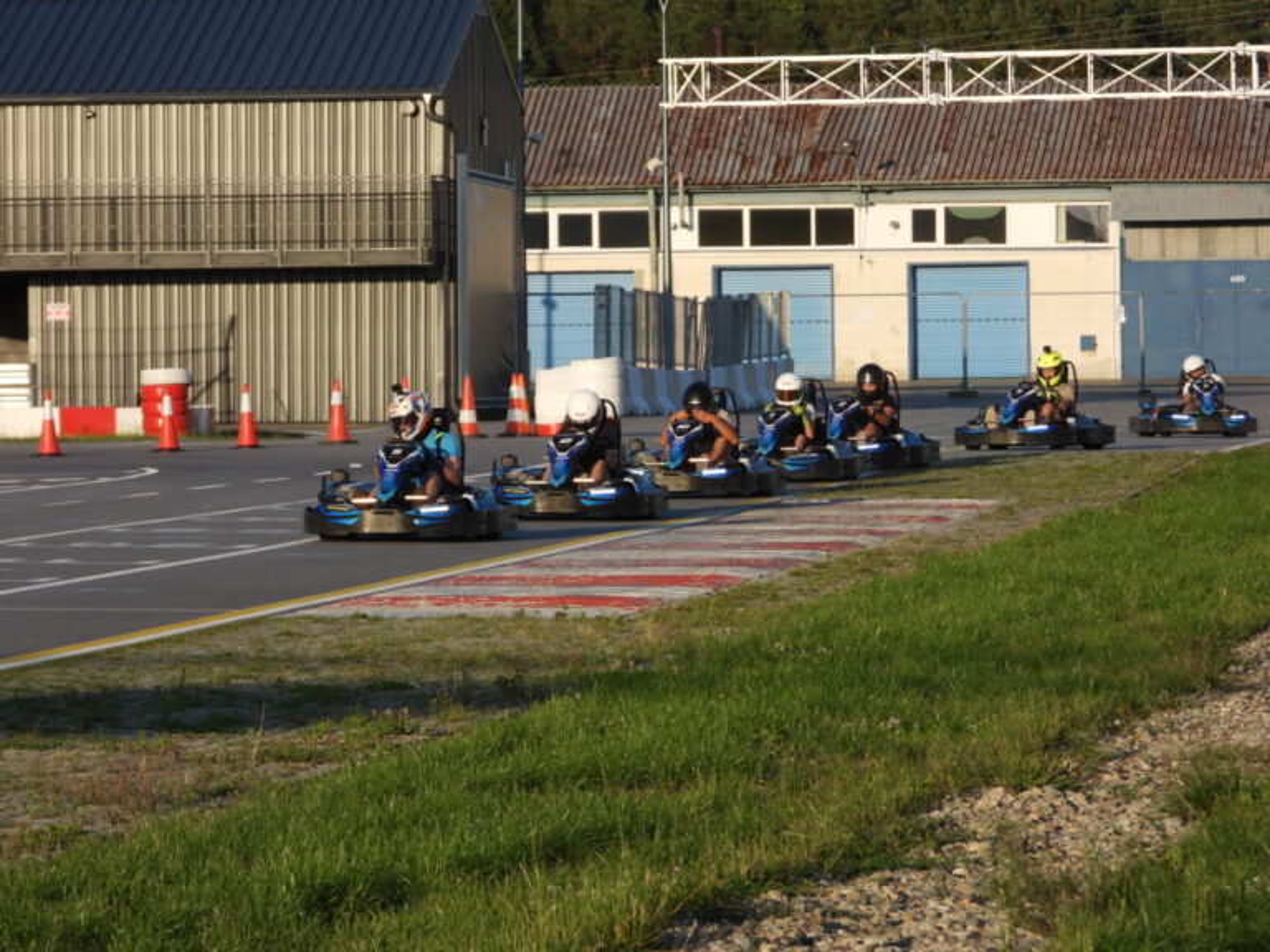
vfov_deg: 5.4
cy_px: 476
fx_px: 10089
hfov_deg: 7.2
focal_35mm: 275
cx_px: 635
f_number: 4.5
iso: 100
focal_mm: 49.5
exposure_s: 1/500
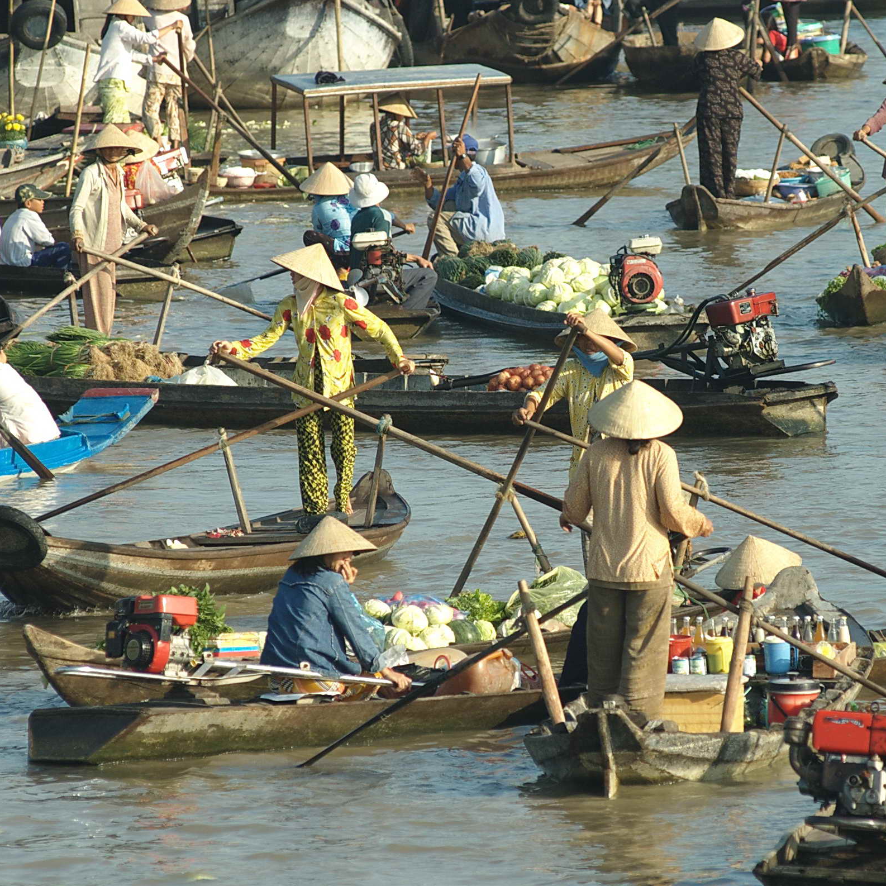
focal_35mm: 483
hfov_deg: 3.6
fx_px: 13986
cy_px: 487
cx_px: 606
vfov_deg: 3.6
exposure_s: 1/500
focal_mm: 200
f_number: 5.6
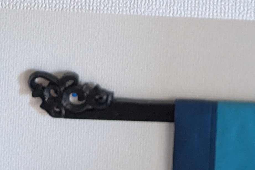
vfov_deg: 9.8
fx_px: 871
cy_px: -242
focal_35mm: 123
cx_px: 275
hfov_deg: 16.2
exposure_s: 1/99.9
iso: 147
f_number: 1.73
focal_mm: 4.38
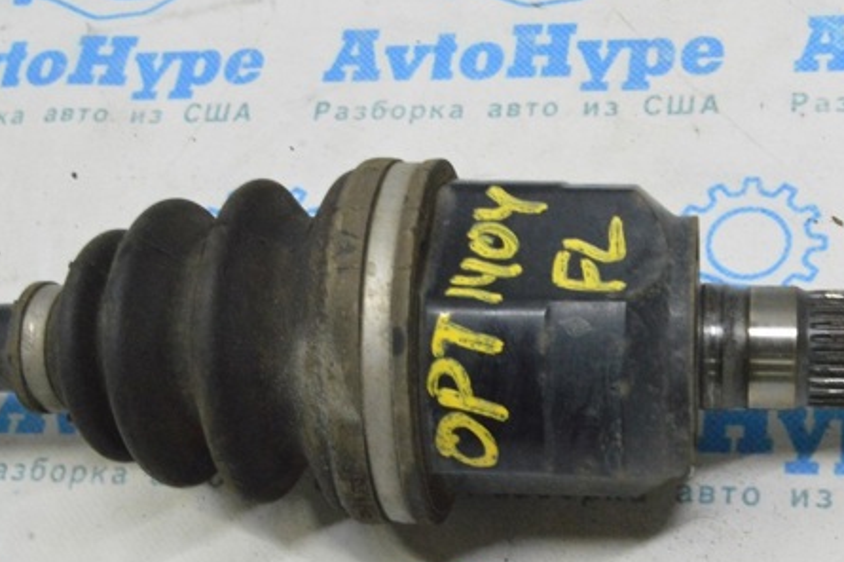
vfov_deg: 19.7
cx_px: 577
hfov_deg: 29.0
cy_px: 290
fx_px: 1616
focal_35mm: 69
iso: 6400
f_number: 20
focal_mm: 32
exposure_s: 1/20
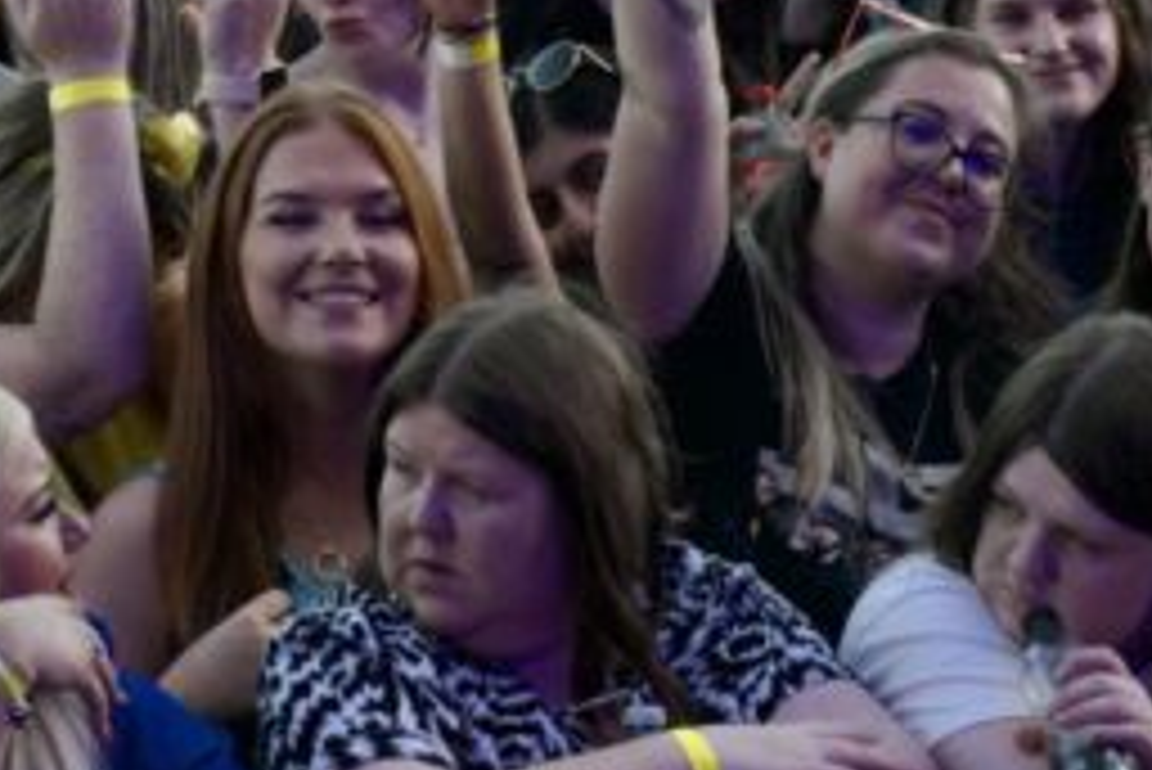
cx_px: 40
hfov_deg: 7.3
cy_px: -680
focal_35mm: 280
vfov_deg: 4.8
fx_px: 8965
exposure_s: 1/500
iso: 1600
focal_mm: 70
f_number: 11
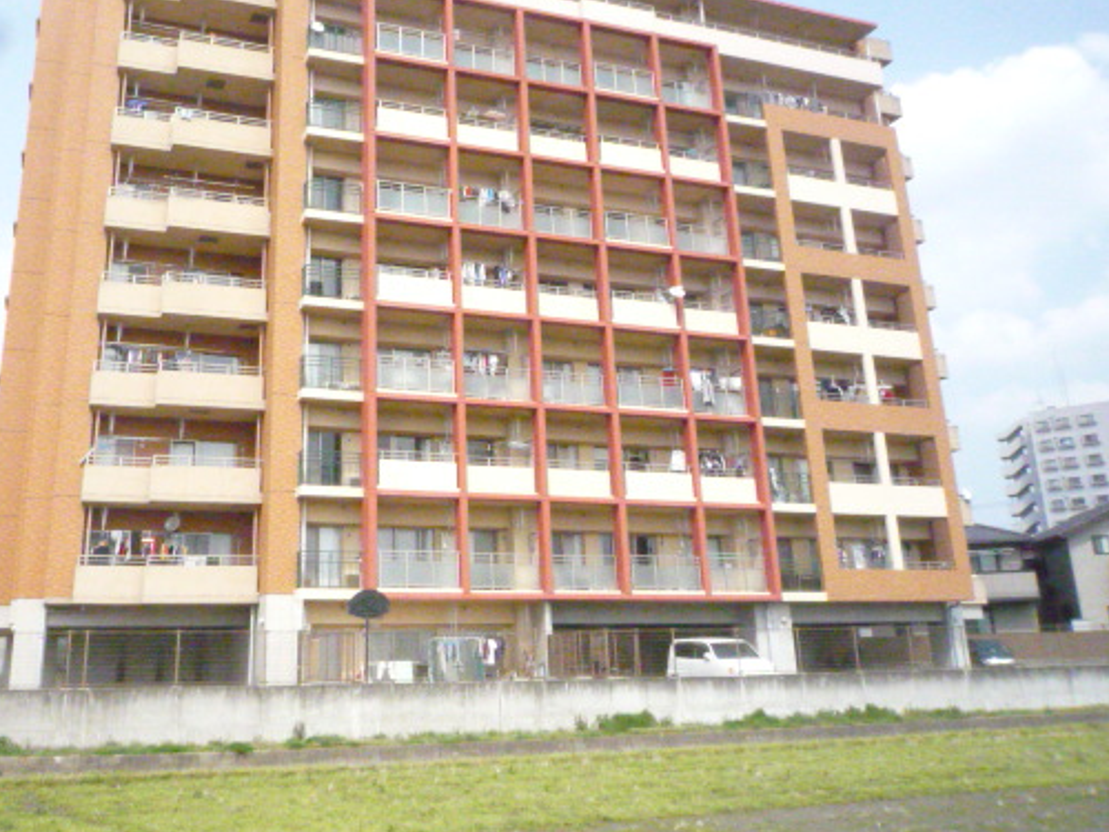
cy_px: 308
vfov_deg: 43.8
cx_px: 408
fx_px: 1025
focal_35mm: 32
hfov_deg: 56.1
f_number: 8
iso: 1600
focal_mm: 4.4
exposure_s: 1/1600
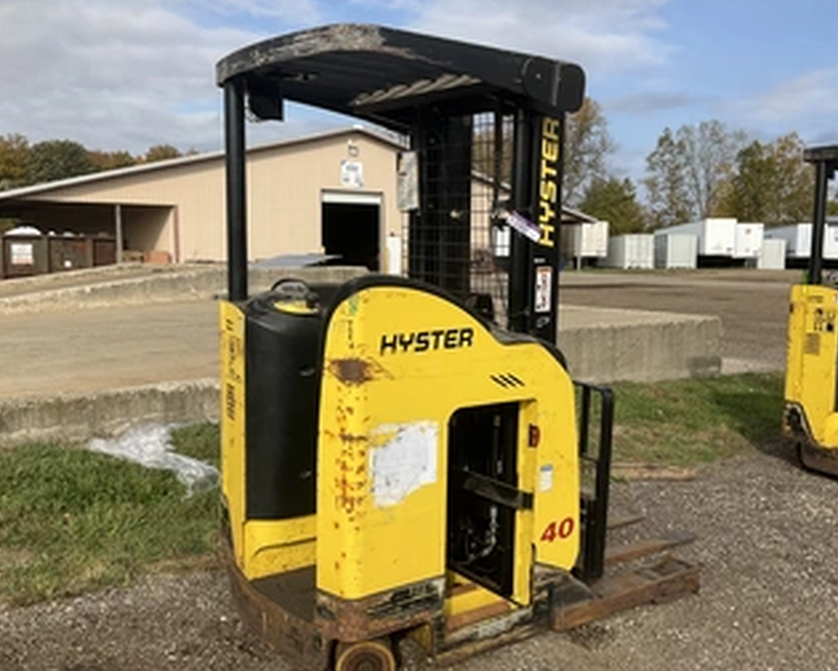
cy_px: 349
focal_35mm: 36
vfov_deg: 41.1
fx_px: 893
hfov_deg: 50.3
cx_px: 442
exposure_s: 1/2227
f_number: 1.8
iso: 25
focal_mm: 3
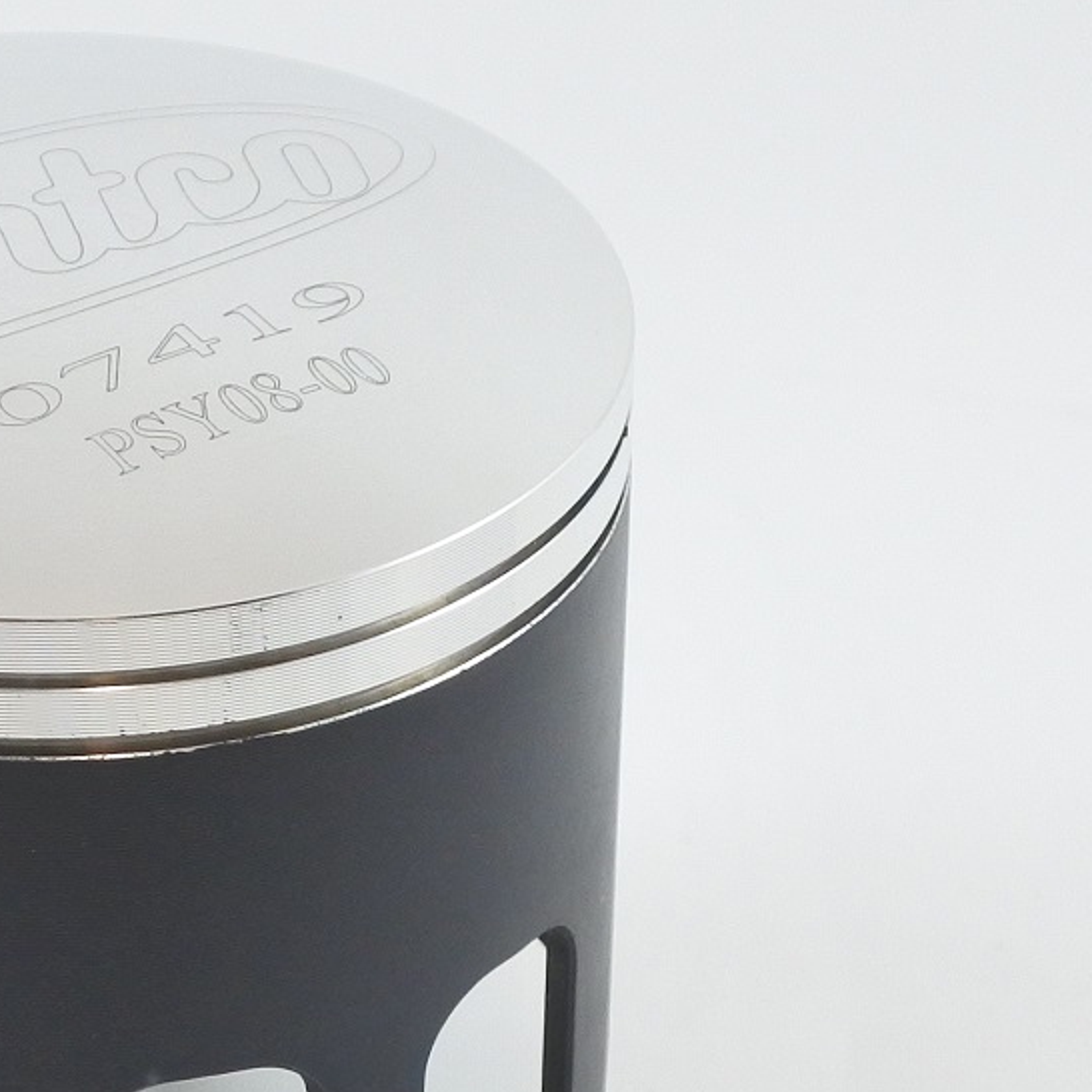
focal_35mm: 128
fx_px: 4568
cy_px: 656
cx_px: 37
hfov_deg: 13.5
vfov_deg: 13.6
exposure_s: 1/125
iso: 500
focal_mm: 18
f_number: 4.5
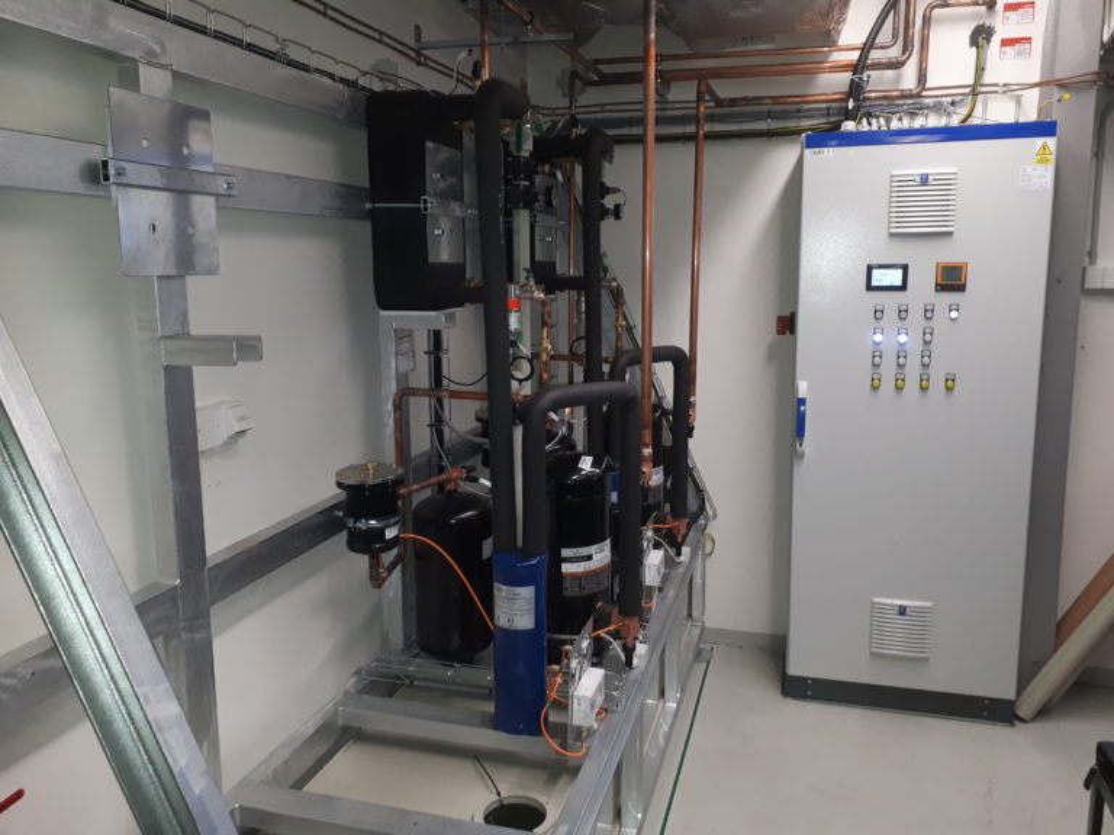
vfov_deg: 51.4
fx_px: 869
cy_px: 418
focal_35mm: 27
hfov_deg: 65.3
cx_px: 557
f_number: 1.9
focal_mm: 3.6
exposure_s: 1/33
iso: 200
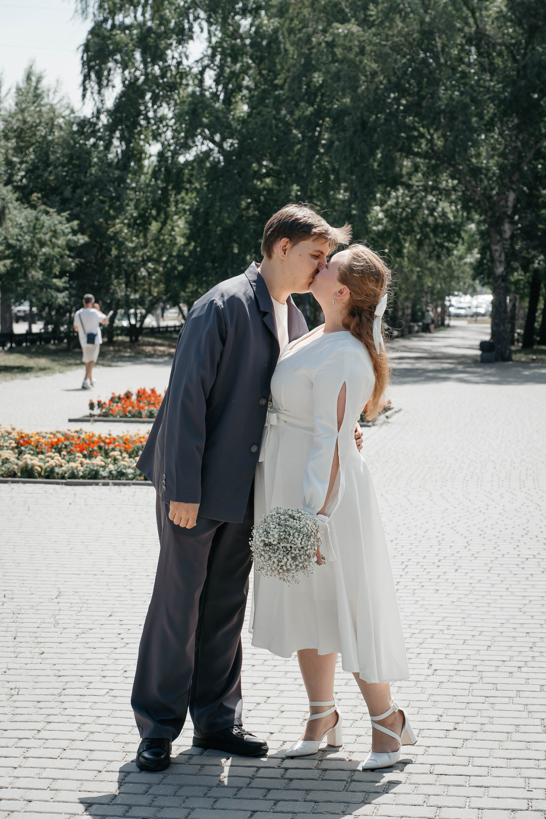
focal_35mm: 75
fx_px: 1706
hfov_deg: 18.2
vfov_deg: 27.0
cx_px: 273
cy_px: 410
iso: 50
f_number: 7.1
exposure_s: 1/250
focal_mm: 75
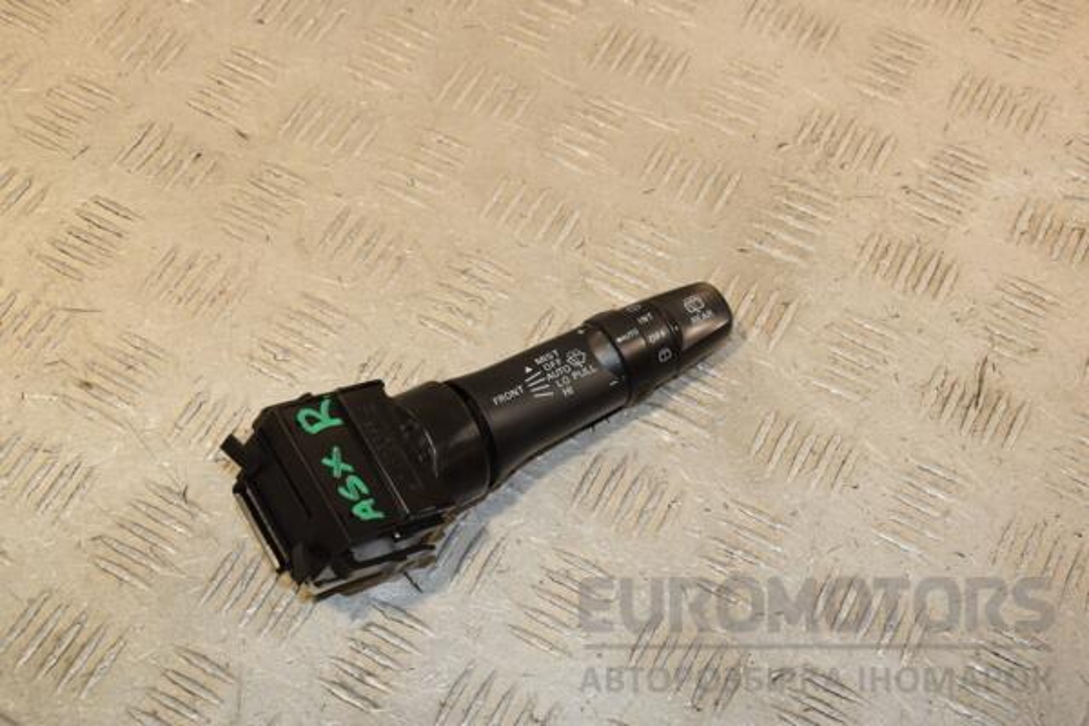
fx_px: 1724
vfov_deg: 23.8
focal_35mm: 57
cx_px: 544
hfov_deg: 35.1
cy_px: 363
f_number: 8
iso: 800
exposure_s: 1/200
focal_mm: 38
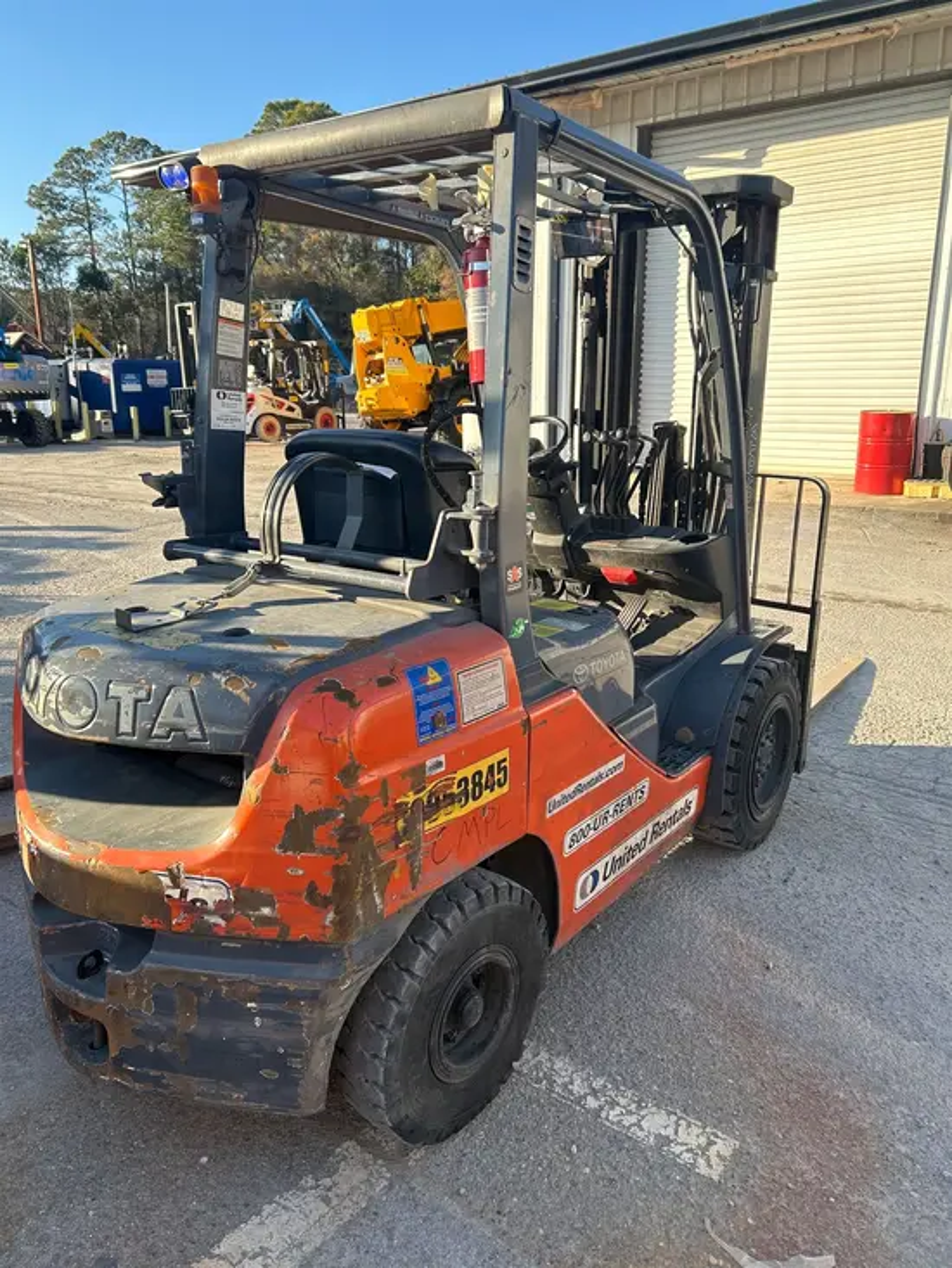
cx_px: 476
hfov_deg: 53.1
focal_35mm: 26
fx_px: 953
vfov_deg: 67.3
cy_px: 634
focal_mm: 5.7
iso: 50
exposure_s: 1/733
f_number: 1.5
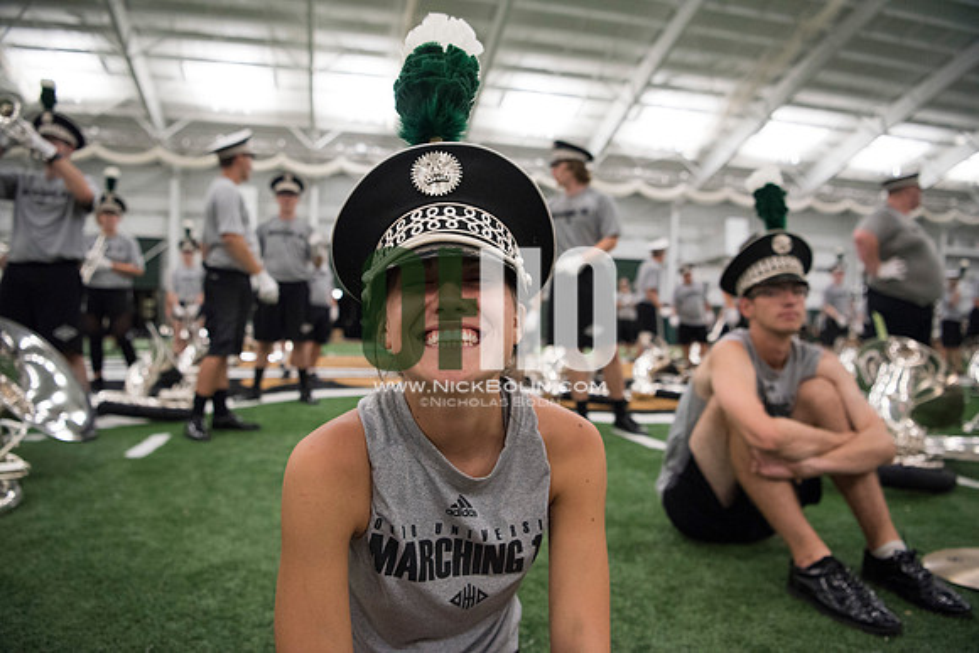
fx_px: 653
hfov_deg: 73.7
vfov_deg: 53.2
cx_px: 490
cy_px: 326
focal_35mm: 24
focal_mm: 24
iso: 3200
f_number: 3.2
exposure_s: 1/320
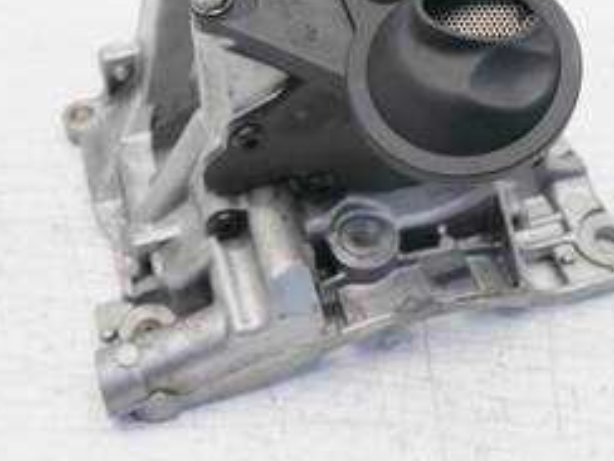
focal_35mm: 63
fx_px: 1117
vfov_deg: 23.0
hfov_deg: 30.7
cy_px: 98
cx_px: 330
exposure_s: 1/80
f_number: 4
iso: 200
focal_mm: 16
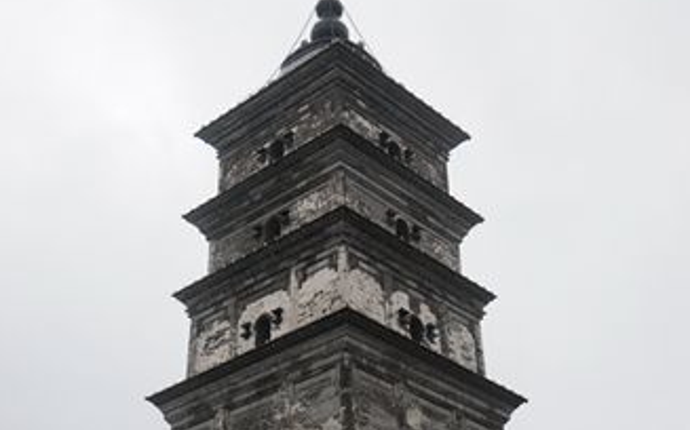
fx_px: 1053
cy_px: 462
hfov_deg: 36.3
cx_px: 344
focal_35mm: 56
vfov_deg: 22.0
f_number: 4.5
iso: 640
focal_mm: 24
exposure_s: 1/400
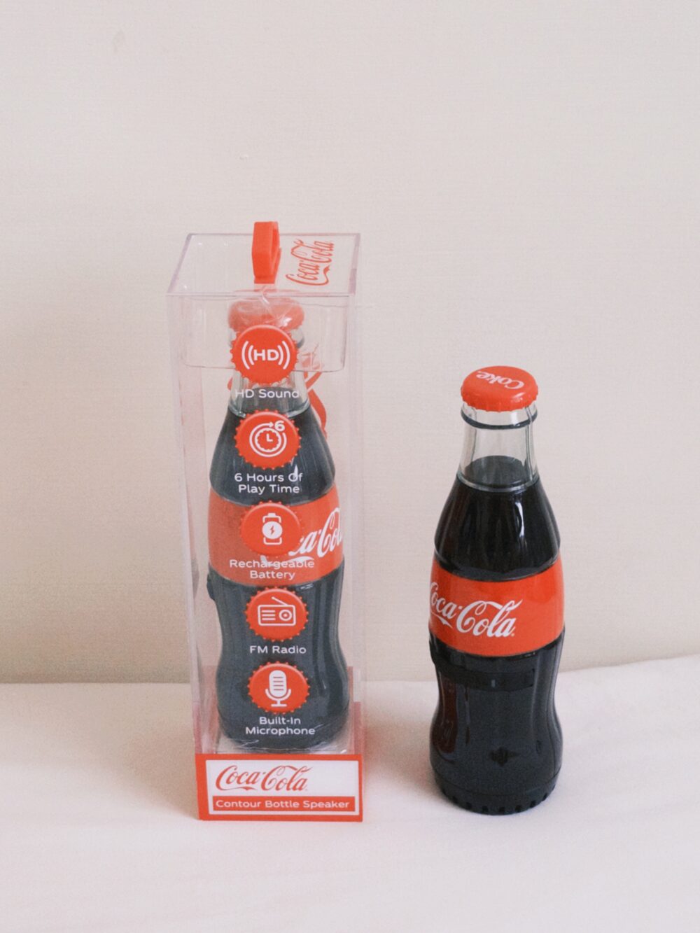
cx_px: 350
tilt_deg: -29.8
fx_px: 701
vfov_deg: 67.3
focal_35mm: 26
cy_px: 466
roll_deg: +0.3
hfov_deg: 53.1
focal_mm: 5.96
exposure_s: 1/122
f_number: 1.6
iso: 64
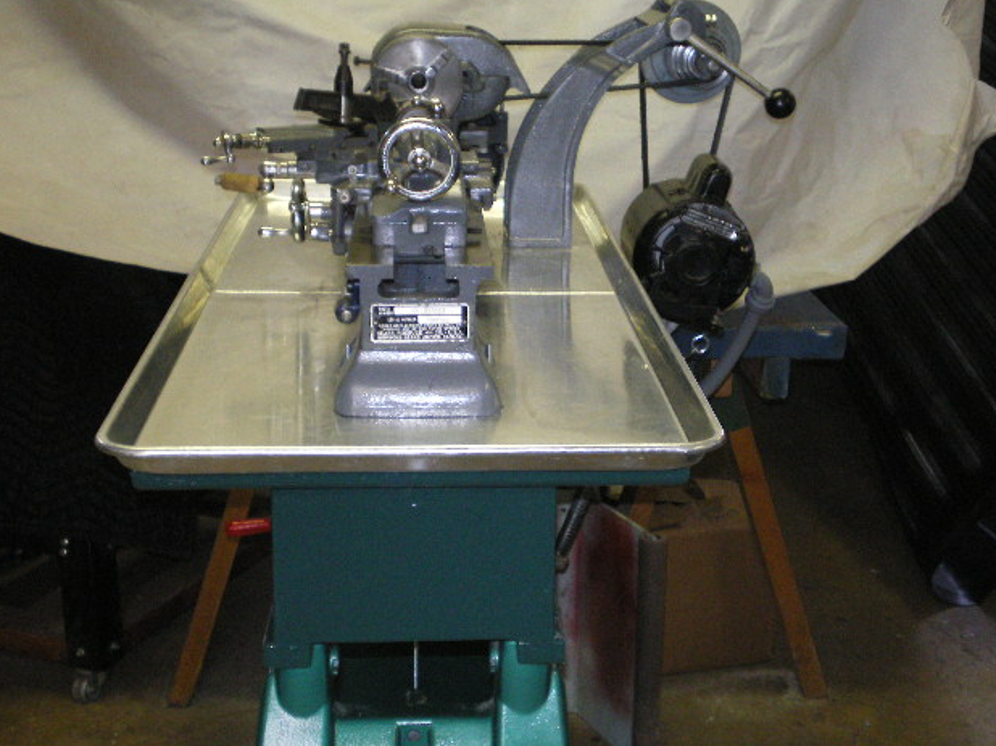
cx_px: 496
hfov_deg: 33.2
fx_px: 1668
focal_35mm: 58
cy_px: 375
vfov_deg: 25.2
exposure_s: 1/40
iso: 400
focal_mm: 9.3
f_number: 3.9
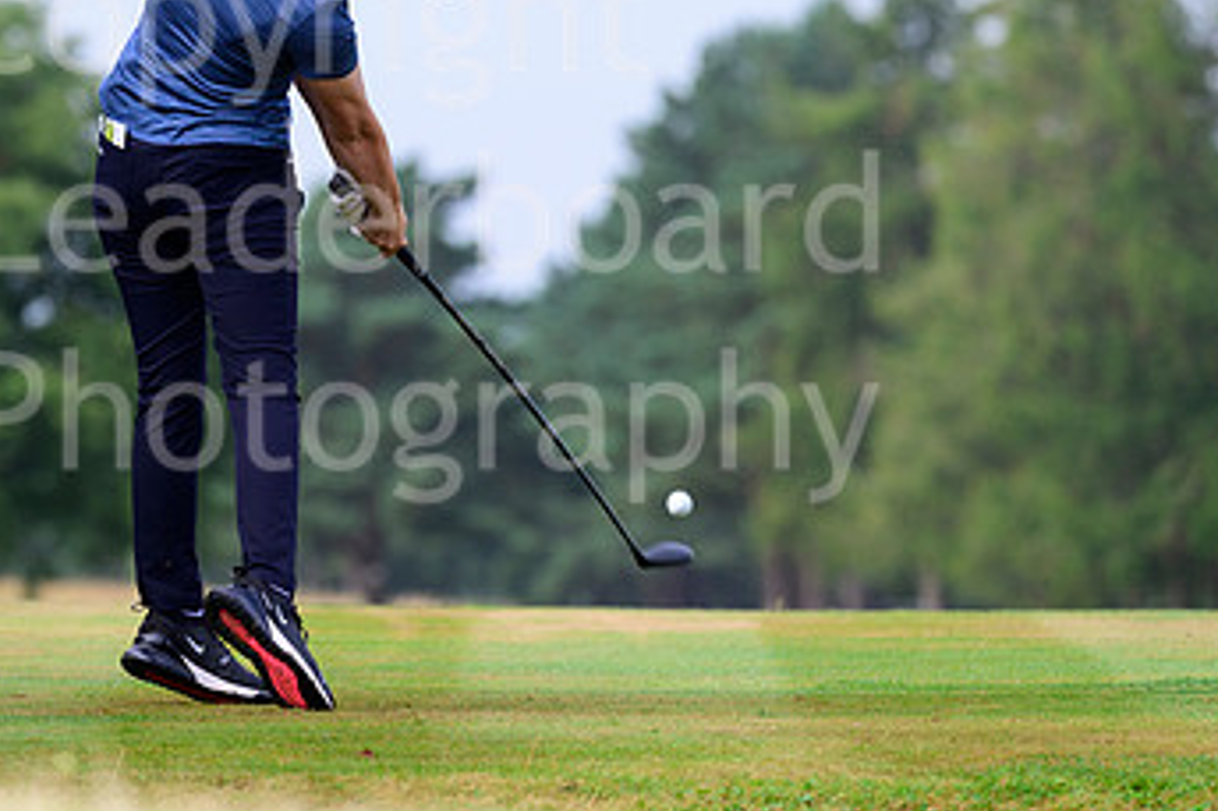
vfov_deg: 3.3
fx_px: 14270
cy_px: 246
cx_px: 428
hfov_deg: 4.9
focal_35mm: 422
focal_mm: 250
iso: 500
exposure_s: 1/1250
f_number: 5.6
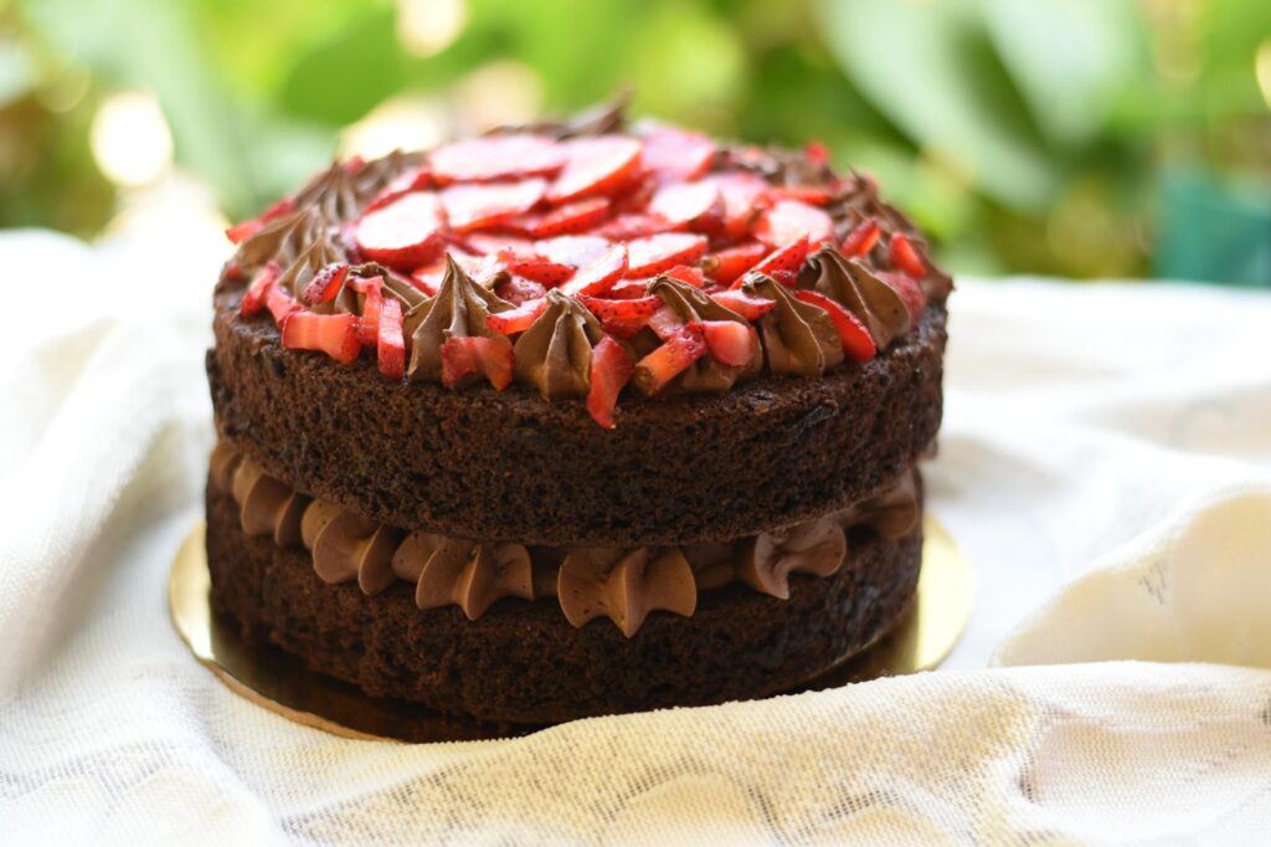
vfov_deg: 18.2
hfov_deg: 27.0
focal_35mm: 75
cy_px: 424
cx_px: 636
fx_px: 2647
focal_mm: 50
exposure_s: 1/125
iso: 100
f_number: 2.2
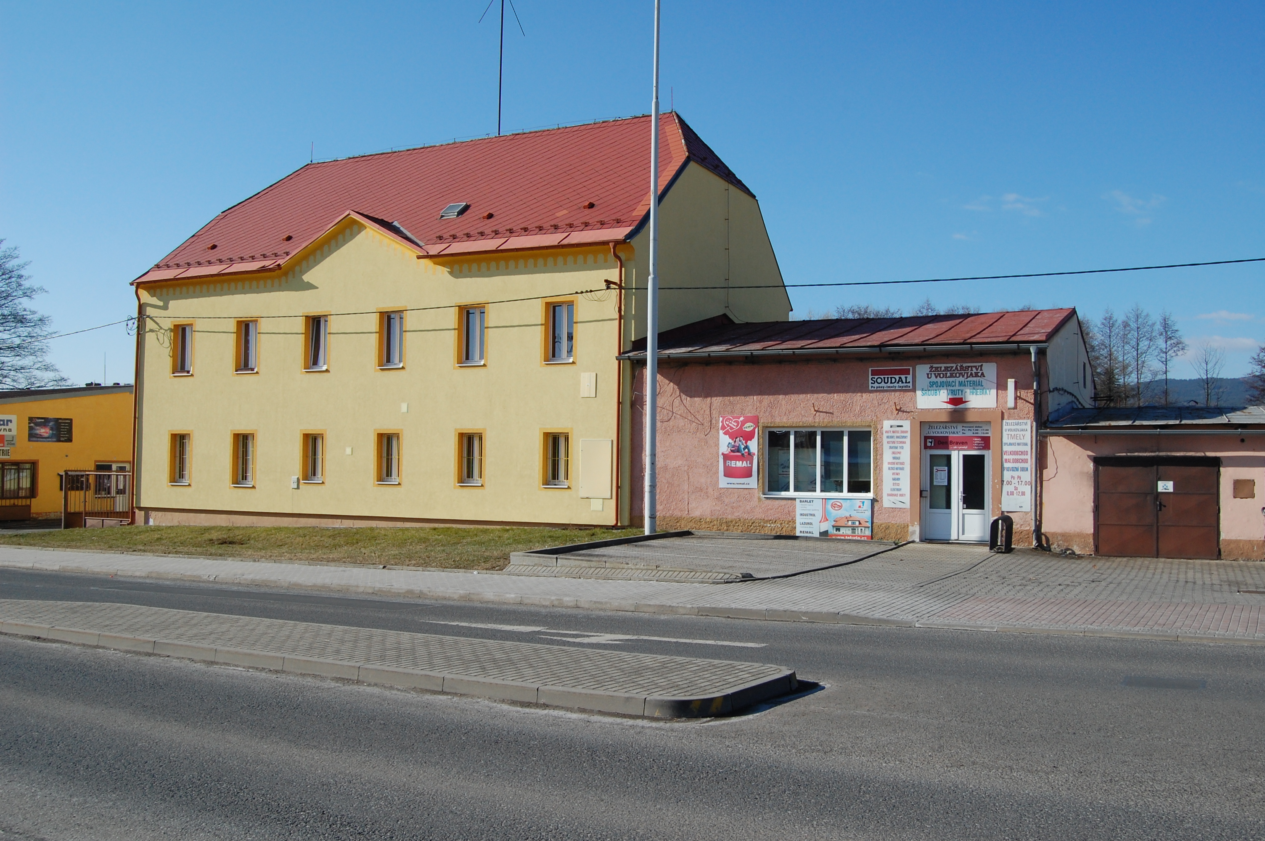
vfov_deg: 39.9
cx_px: 632
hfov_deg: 57.3
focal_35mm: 33
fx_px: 1159
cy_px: 420
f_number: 11
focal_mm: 22
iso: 400
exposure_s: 1/500
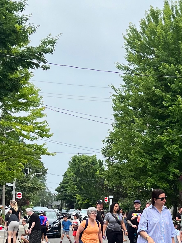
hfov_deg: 16.5
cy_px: 248
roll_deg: -1.9
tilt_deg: -0.1
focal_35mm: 89
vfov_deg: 21.2
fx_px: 624
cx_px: 143
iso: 50
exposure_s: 1/748
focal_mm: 5.7
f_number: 1.5
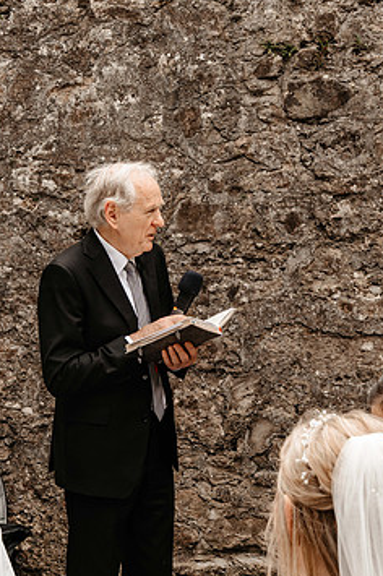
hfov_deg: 20.6
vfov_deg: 30.5
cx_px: 169
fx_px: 1055
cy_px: 276
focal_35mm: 66
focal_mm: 35
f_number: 8
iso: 800
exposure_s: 1/320
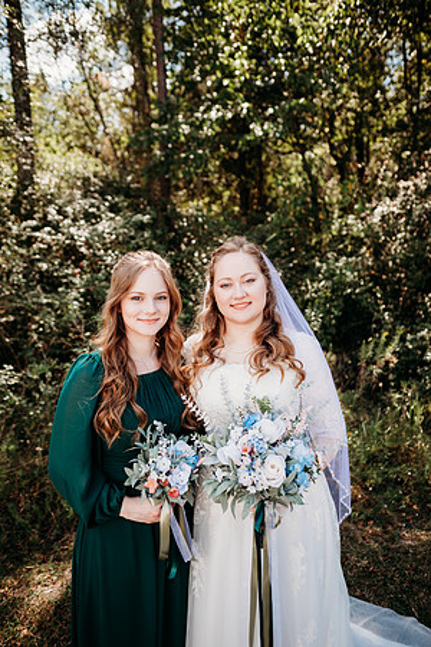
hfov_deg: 53.1
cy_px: 324
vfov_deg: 73.7
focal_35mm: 24
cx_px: 216
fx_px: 431
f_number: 2.2
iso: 100
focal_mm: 24
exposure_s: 1/800
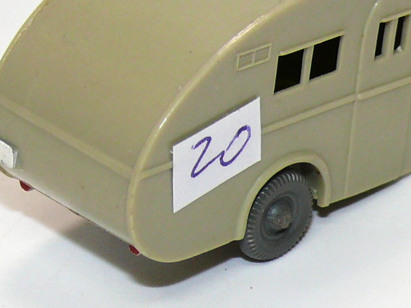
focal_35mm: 286
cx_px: 263
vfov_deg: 5.2
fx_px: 3395
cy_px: 42
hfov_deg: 6.9
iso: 100
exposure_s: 1/30
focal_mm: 14.8
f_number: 4
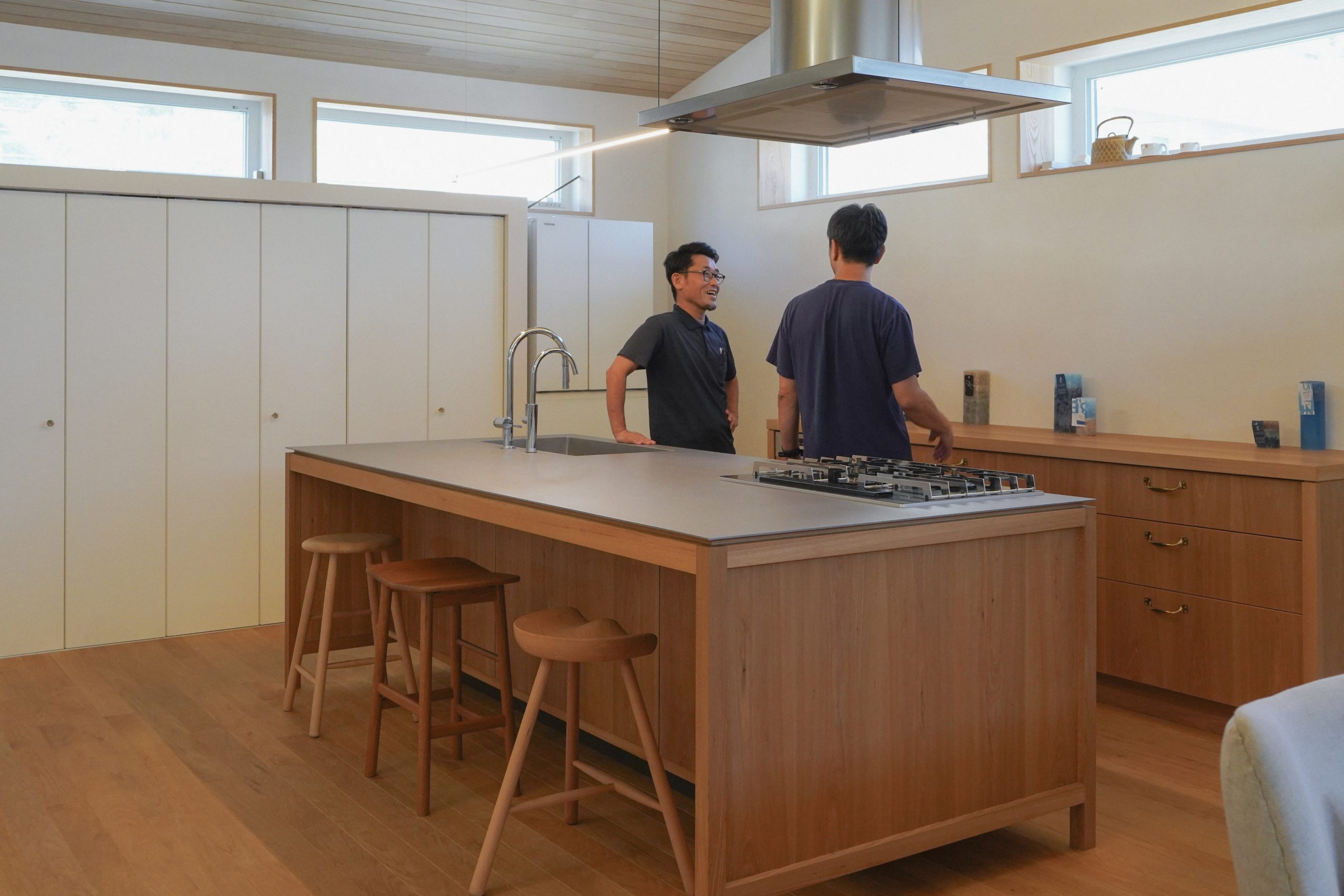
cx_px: 672
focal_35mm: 35
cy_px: 448
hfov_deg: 54.4
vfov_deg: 37.9
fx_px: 1307
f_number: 6.3
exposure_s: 1/125
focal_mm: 35
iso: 2000
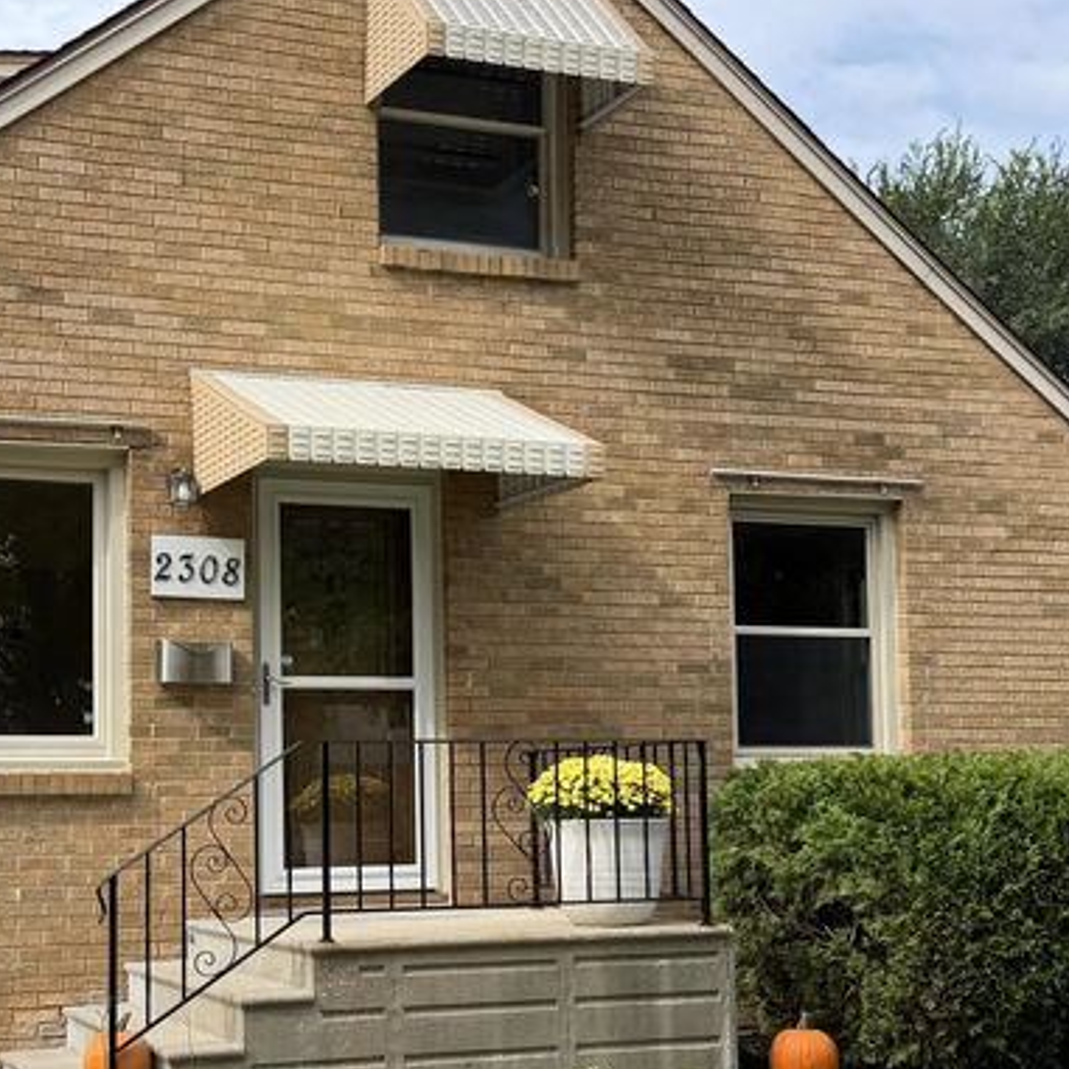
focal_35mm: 57
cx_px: 412
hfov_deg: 29.9
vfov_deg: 29.9
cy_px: 673
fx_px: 1992
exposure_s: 1/2370
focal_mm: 6.76
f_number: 1.78
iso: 80
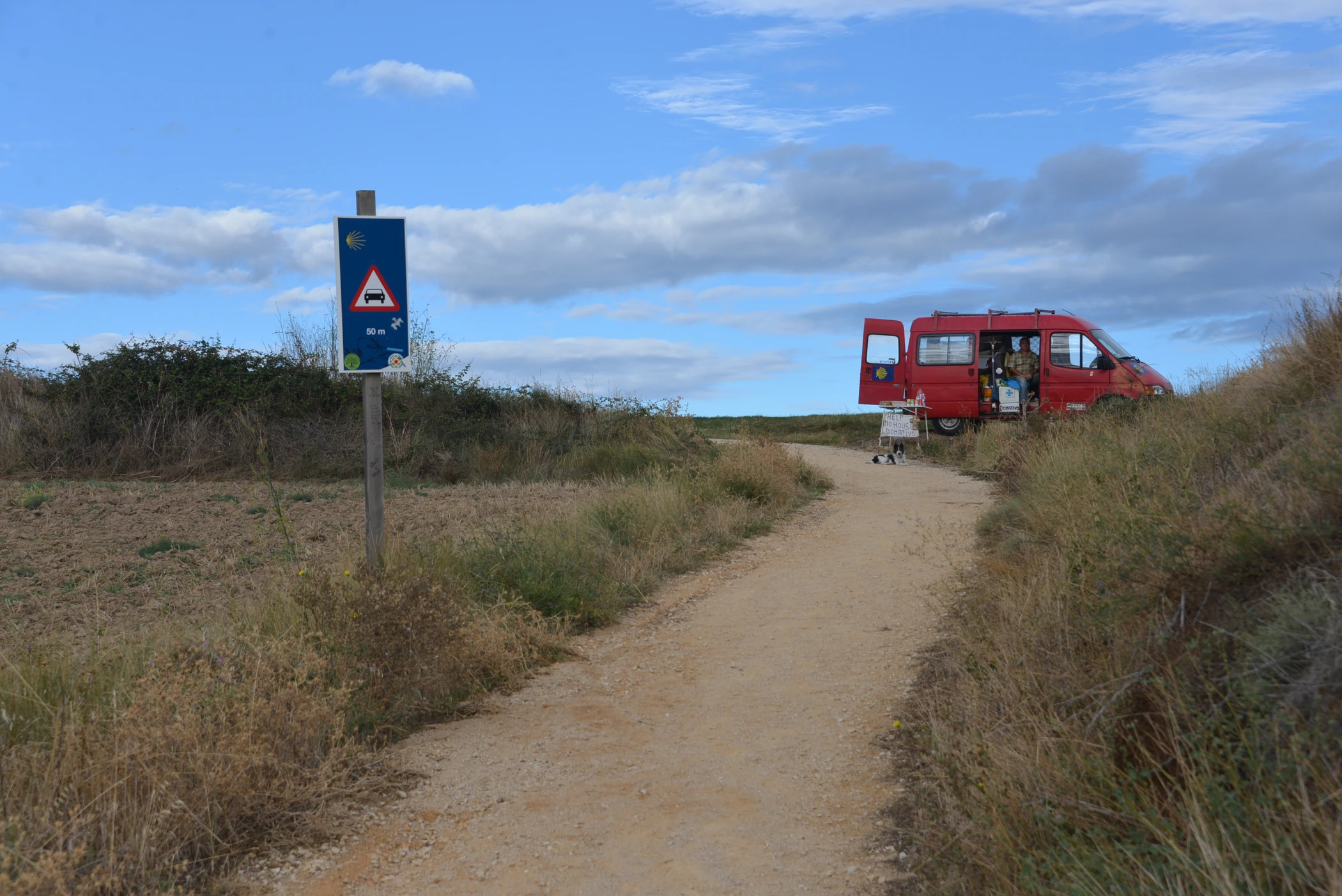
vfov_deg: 21.9
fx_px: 2312
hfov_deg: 32.4
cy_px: 448
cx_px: 671
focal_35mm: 62
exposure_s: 1/800
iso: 400
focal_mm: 62
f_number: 7.1
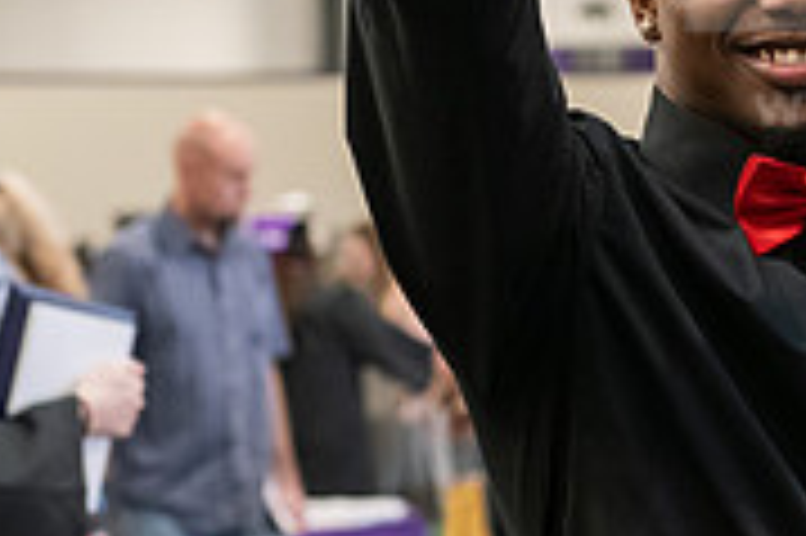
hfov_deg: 10.9
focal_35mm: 188
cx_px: 549
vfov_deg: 7.3
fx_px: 4205
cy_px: 200
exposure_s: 1/160
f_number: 3.5
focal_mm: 58
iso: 2500
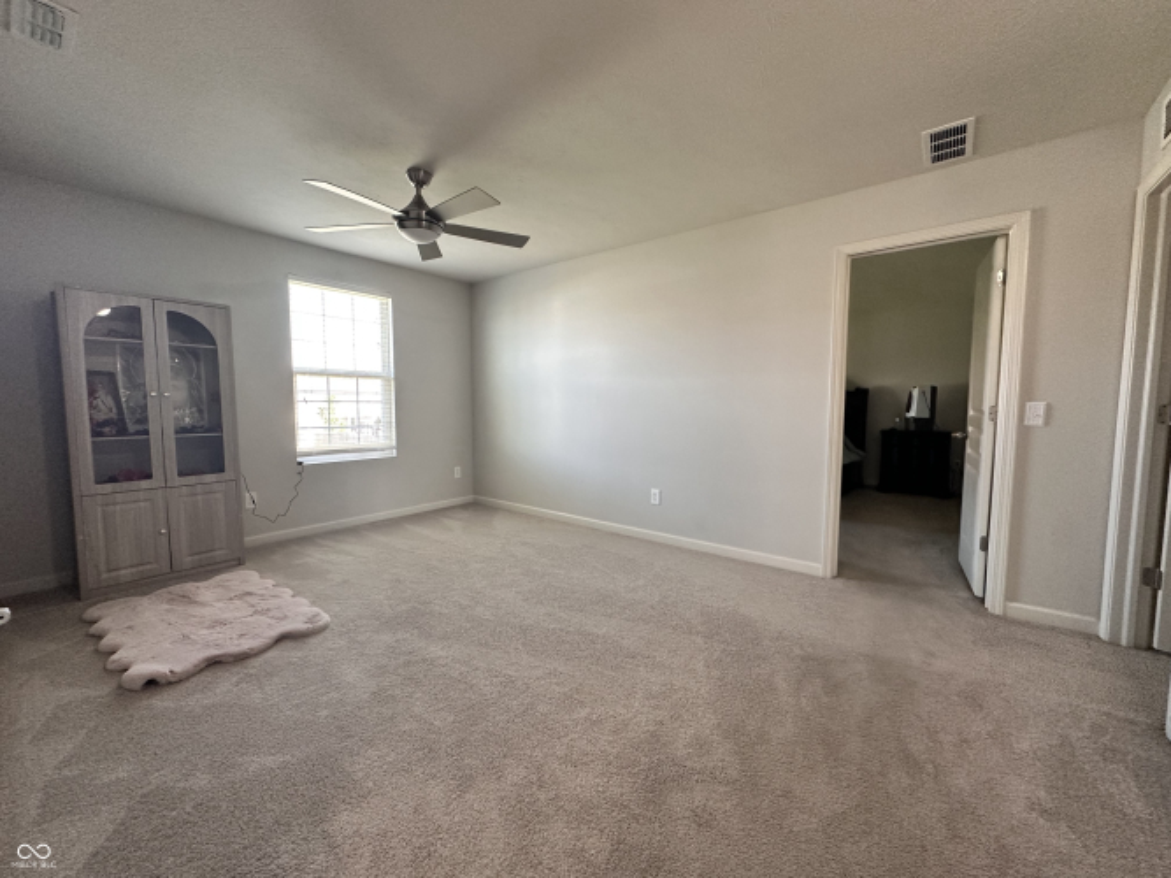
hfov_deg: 102.1
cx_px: 586
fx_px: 474
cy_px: 439
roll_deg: -0.3
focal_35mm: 14
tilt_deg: -3.4
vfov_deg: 85.7
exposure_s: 1/120
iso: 250
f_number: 2.2
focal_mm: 2.22
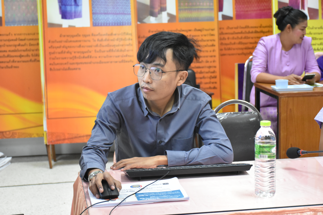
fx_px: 673
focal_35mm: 75
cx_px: 162
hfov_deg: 27.0
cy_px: 108
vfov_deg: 18.2
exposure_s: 1/100
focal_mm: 50
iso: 3200
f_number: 5
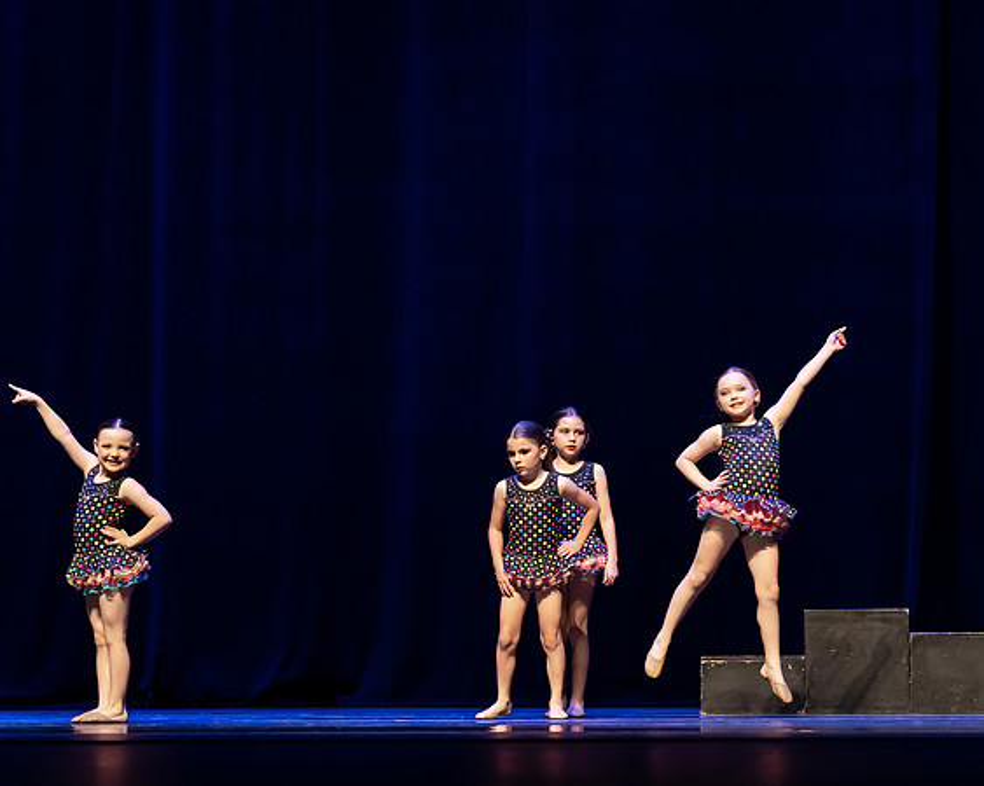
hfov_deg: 16.9
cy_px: 461
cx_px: 736
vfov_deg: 13.6
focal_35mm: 113
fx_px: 3298
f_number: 2.8
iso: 3200
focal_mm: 80
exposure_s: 1/640
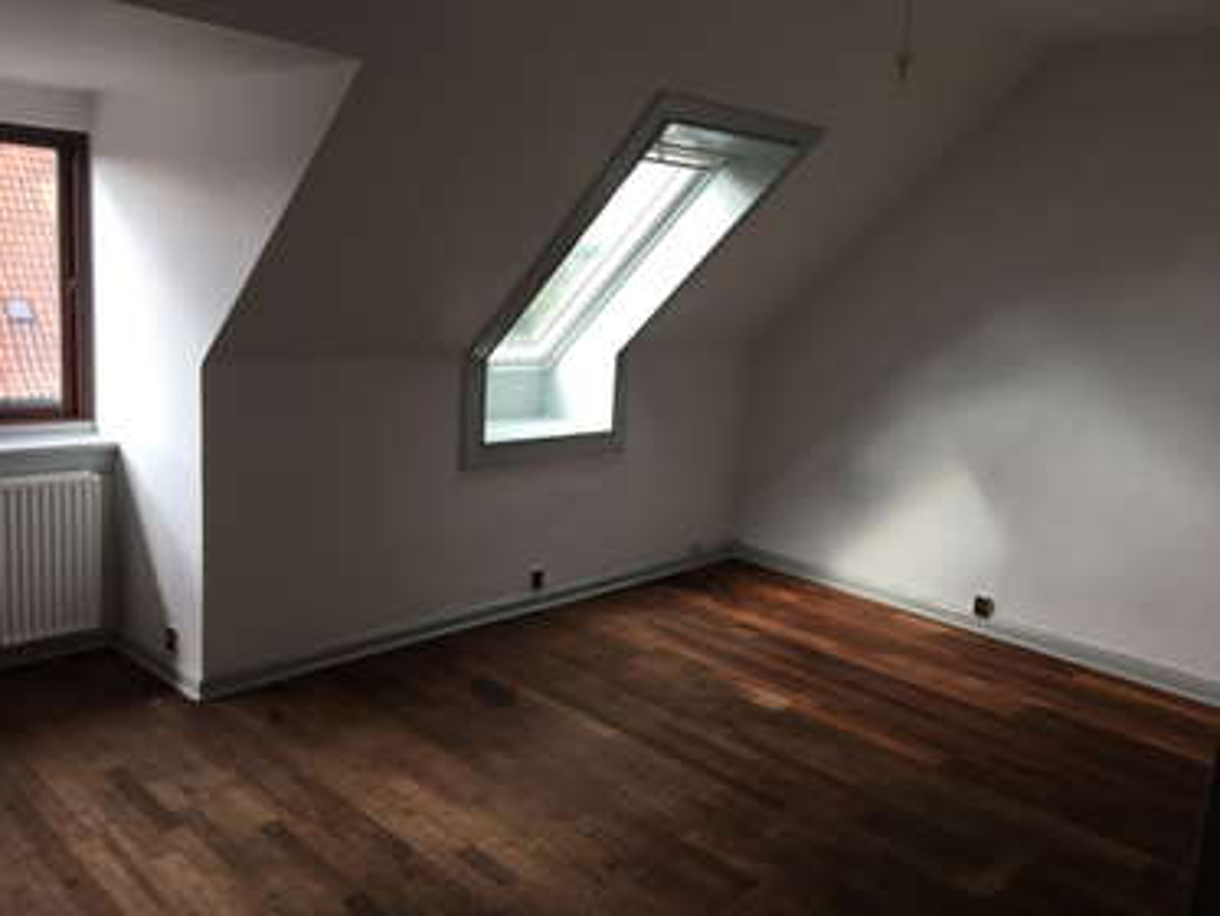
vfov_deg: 48.3
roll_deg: -5.0
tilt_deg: -11.4
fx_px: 1022
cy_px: 458
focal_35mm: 29
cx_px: 610
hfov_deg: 61.6
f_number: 2.2
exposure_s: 1/100
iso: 32
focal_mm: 4.15
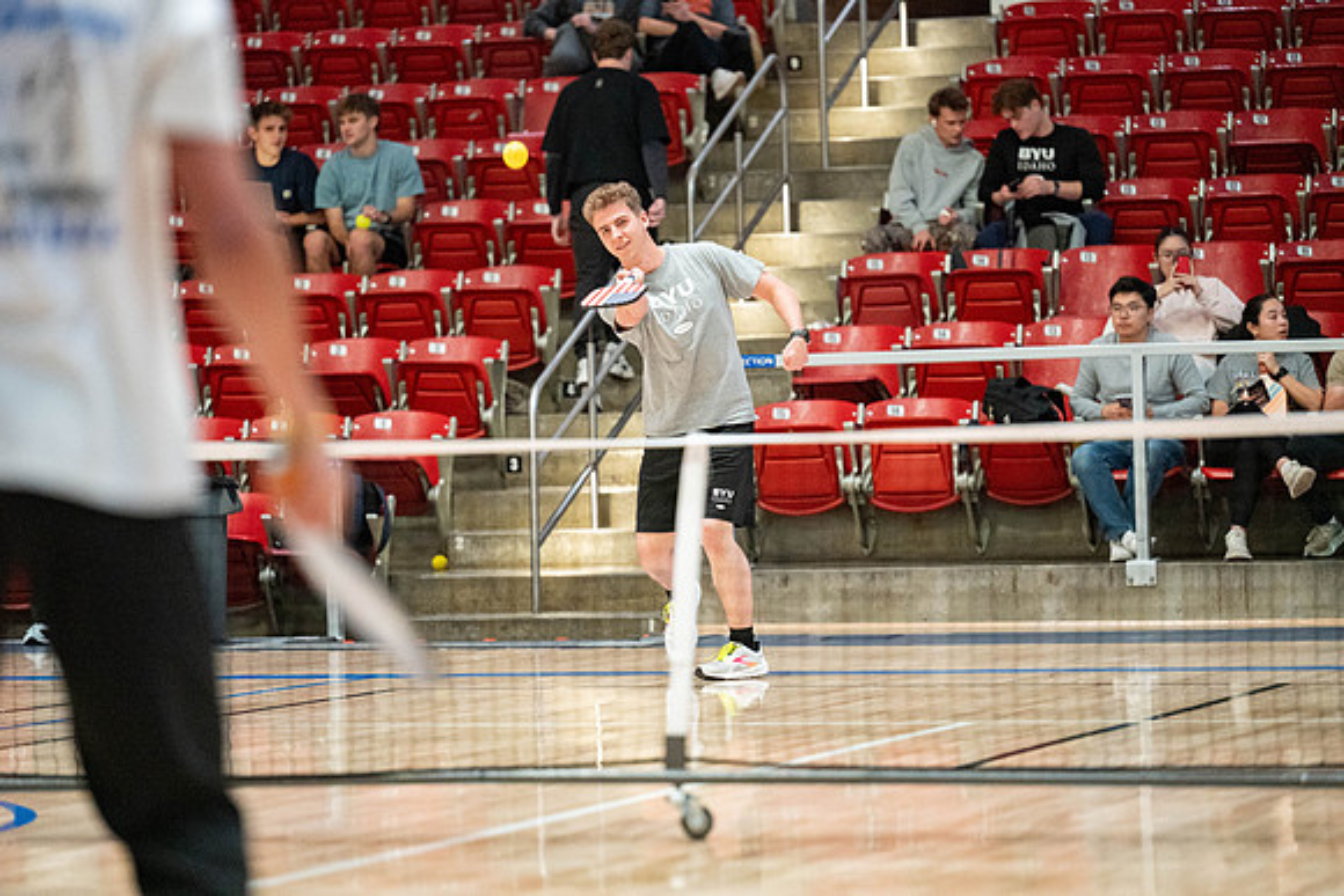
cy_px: 448
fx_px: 5601
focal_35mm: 150
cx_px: 672
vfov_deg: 9.2
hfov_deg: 13.7
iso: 5000
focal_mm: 150
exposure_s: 1/500
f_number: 2.8
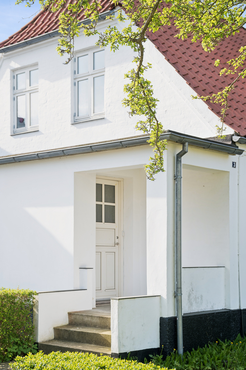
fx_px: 625
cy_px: 185
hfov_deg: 22.3
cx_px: 123
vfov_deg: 32.9
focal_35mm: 61
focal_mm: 61
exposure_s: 1/160
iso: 125
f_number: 5.6
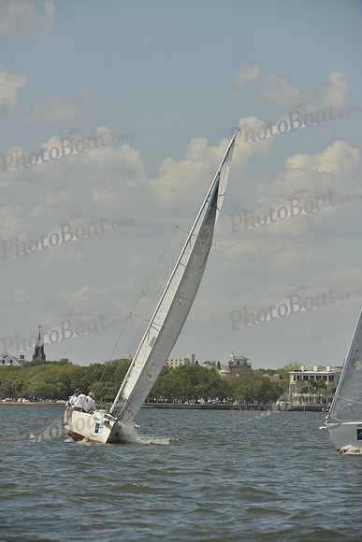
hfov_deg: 6.9
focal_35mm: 200
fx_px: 3015
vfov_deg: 10.3
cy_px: 271
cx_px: 181
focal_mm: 200
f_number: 9
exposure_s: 1/1600
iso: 280
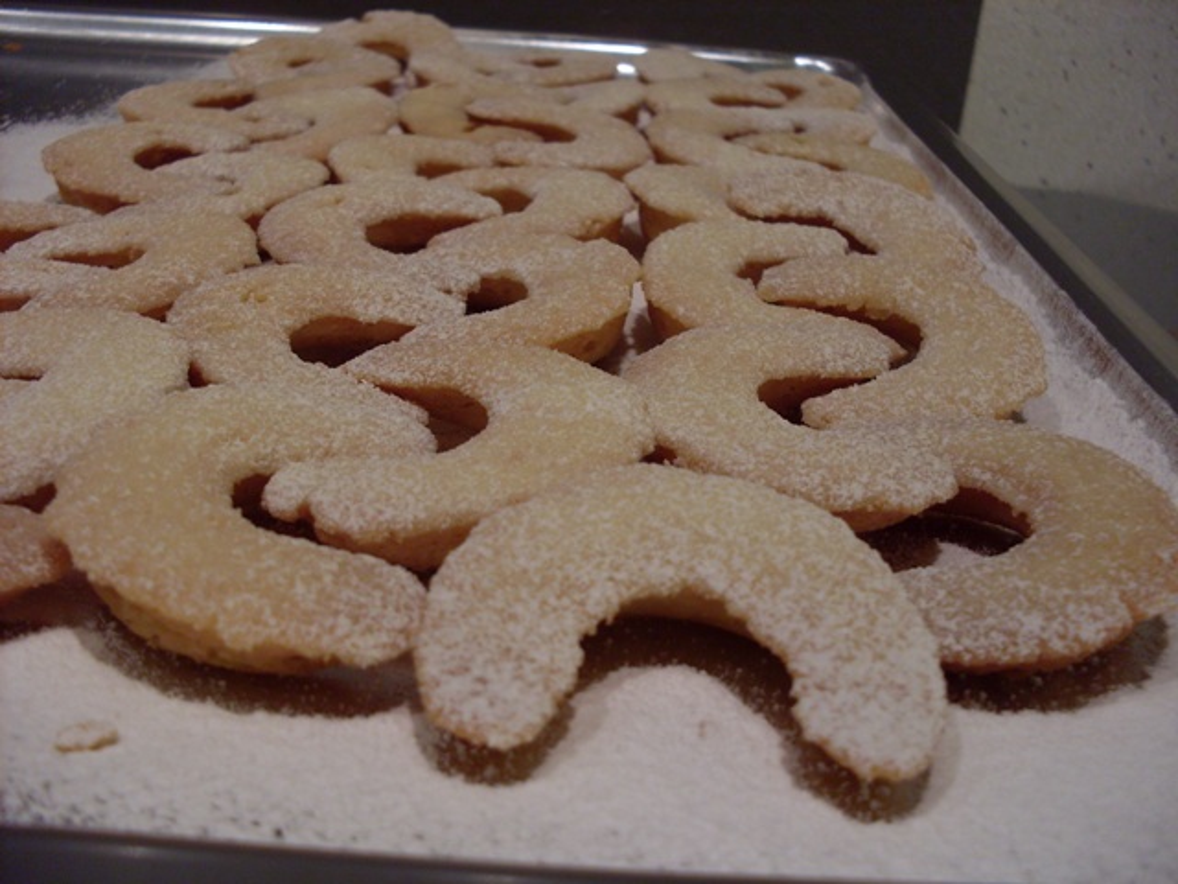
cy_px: 442
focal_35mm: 38
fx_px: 1293
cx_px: 589
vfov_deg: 37.7
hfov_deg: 49.0
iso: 100
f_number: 2.8
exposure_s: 1/45
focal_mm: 6.3
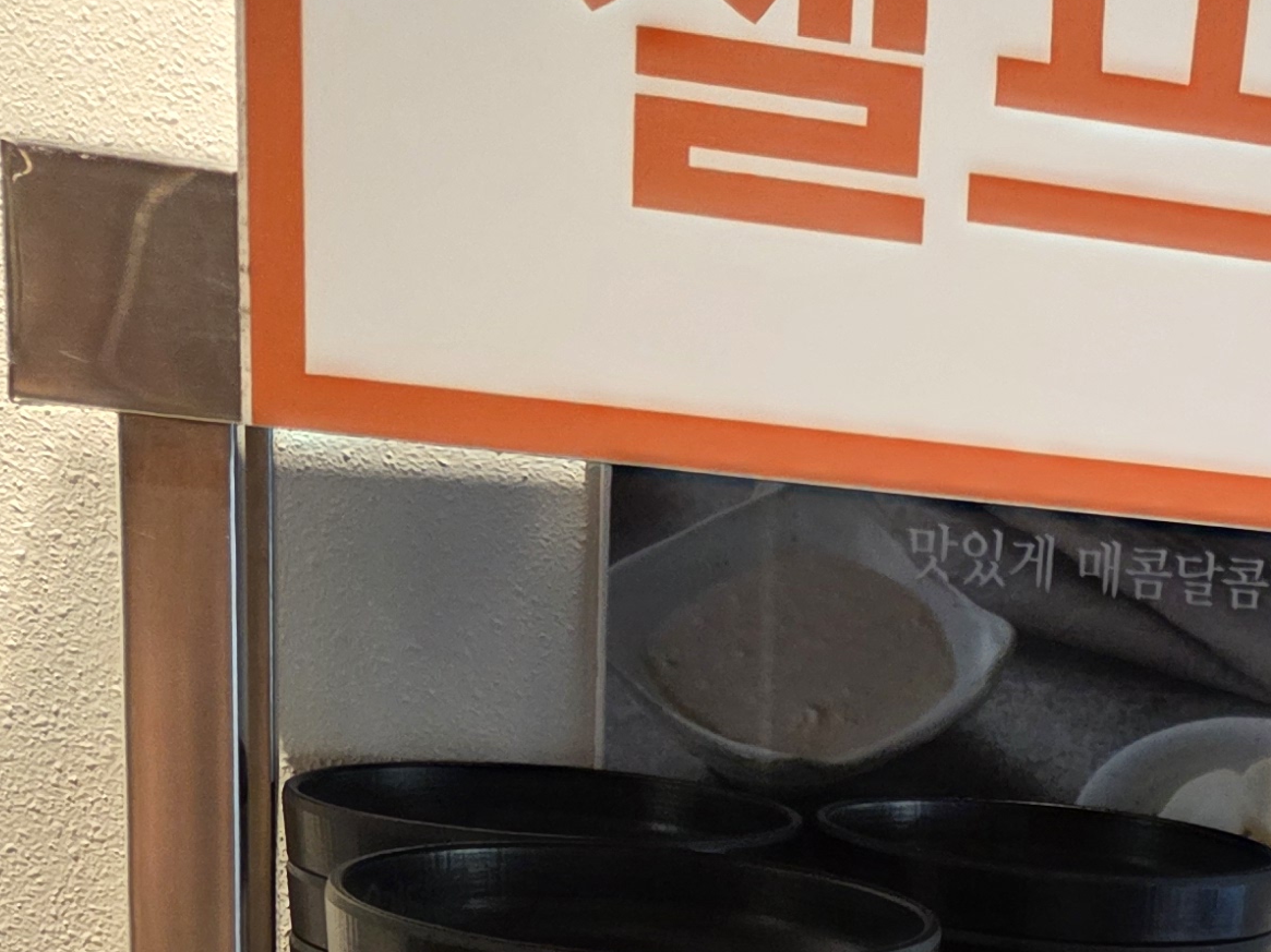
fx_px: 2900
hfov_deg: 23.3
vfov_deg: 17.0
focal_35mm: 79
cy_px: 1393
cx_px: 1377
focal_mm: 5.4
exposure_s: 1/120
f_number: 1.8
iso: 400
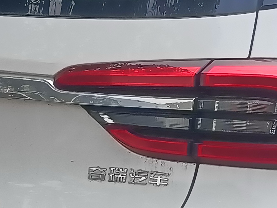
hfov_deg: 15.3
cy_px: 164
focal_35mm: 128
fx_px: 1024
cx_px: 229
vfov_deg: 11.5
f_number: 1.9
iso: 254
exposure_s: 1/900
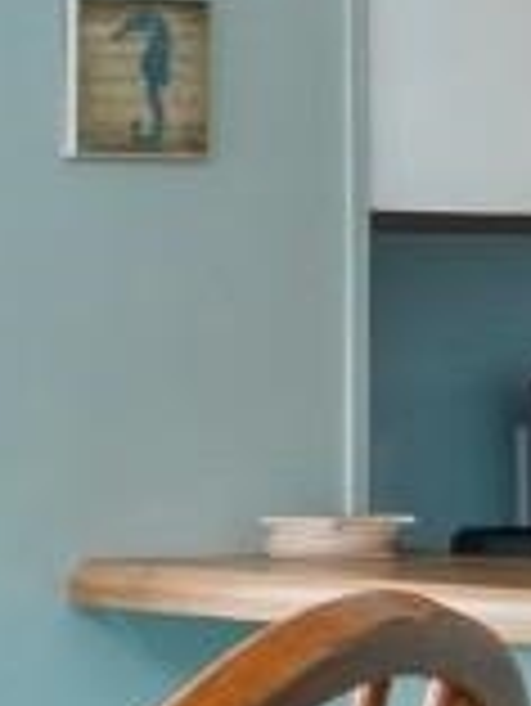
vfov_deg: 13.2
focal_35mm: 149
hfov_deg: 8.6
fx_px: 3043
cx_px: -981
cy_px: 355
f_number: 4.5
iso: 100
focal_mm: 10
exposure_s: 1/40
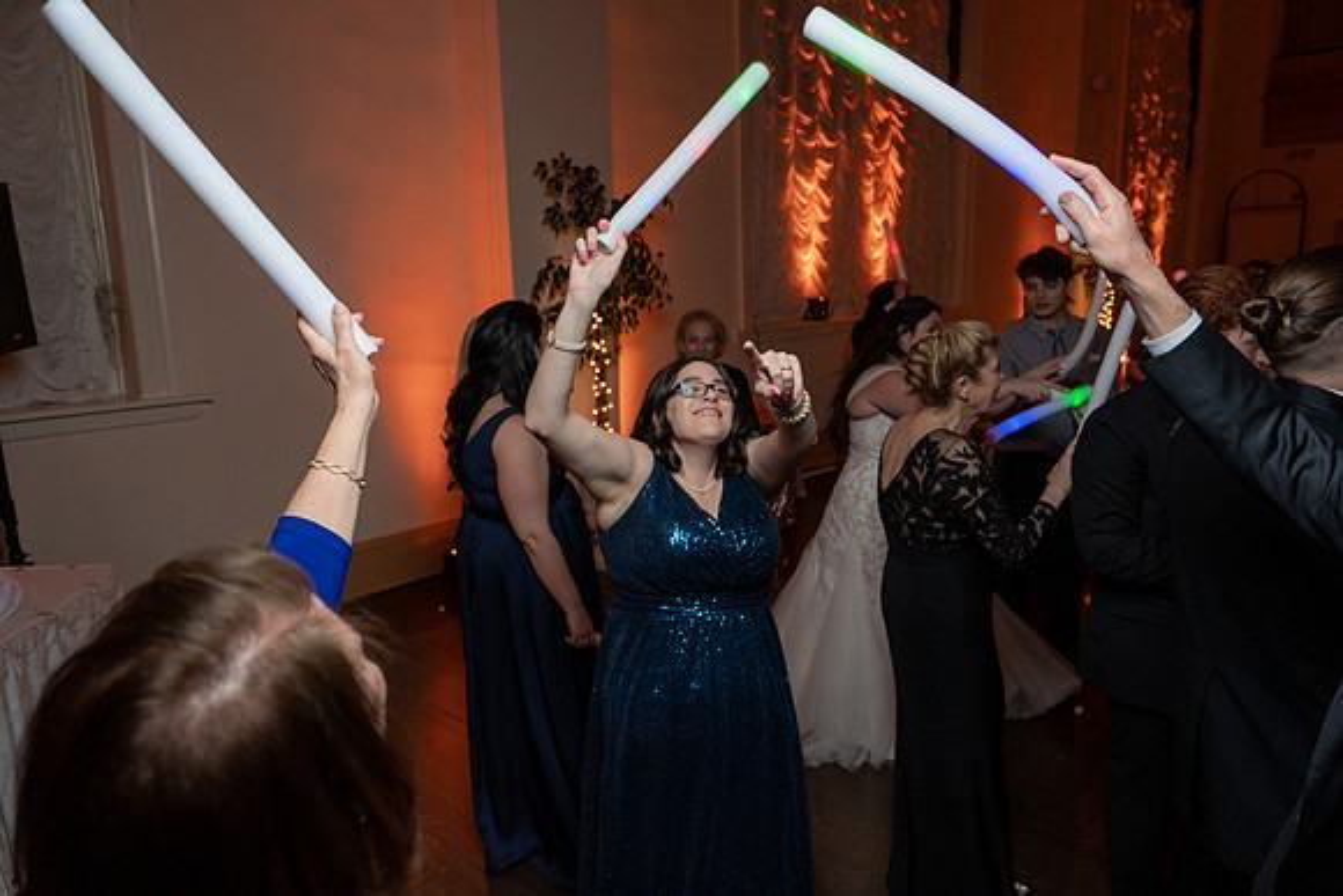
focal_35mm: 24
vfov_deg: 52.6
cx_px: 672
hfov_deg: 73.1
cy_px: 448
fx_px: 906
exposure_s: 1/200
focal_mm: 24
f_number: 4
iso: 2000
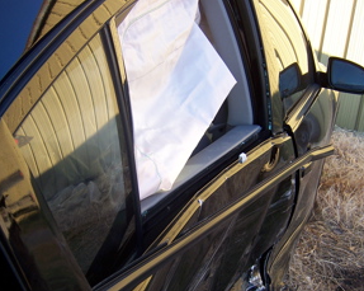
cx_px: 183
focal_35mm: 49
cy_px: 193
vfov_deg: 30.6
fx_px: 527
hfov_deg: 38.1
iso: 80
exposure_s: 1/100
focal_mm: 6.2
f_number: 2.8
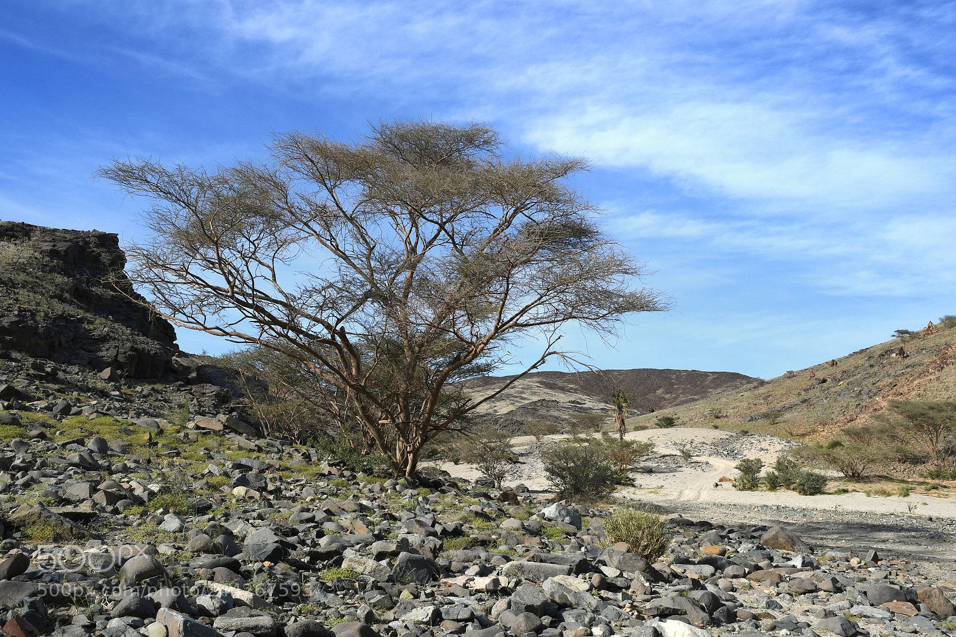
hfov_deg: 51.3
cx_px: 478
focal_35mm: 38
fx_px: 996
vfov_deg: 35.5
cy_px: 318
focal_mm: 25
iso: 200
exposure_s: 1/500
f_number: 11
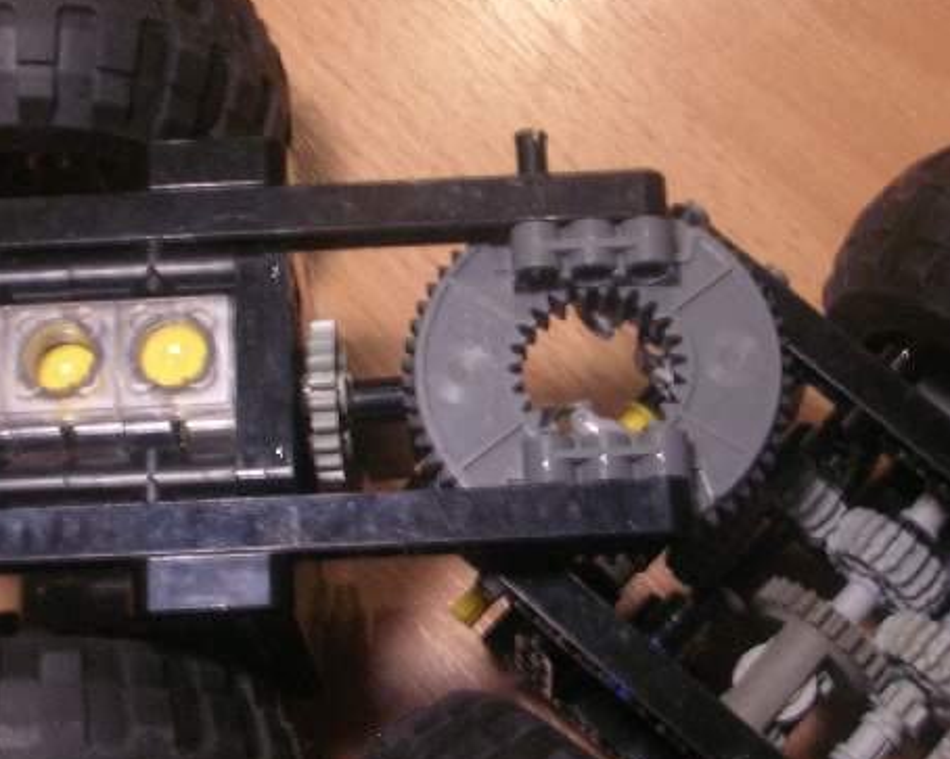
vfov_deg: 19.9
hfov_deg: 24.7
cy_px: 353
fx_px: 2164
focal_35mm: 77
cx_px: 582
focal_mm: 5.8
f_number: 3
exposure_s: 1/3.9
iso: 104
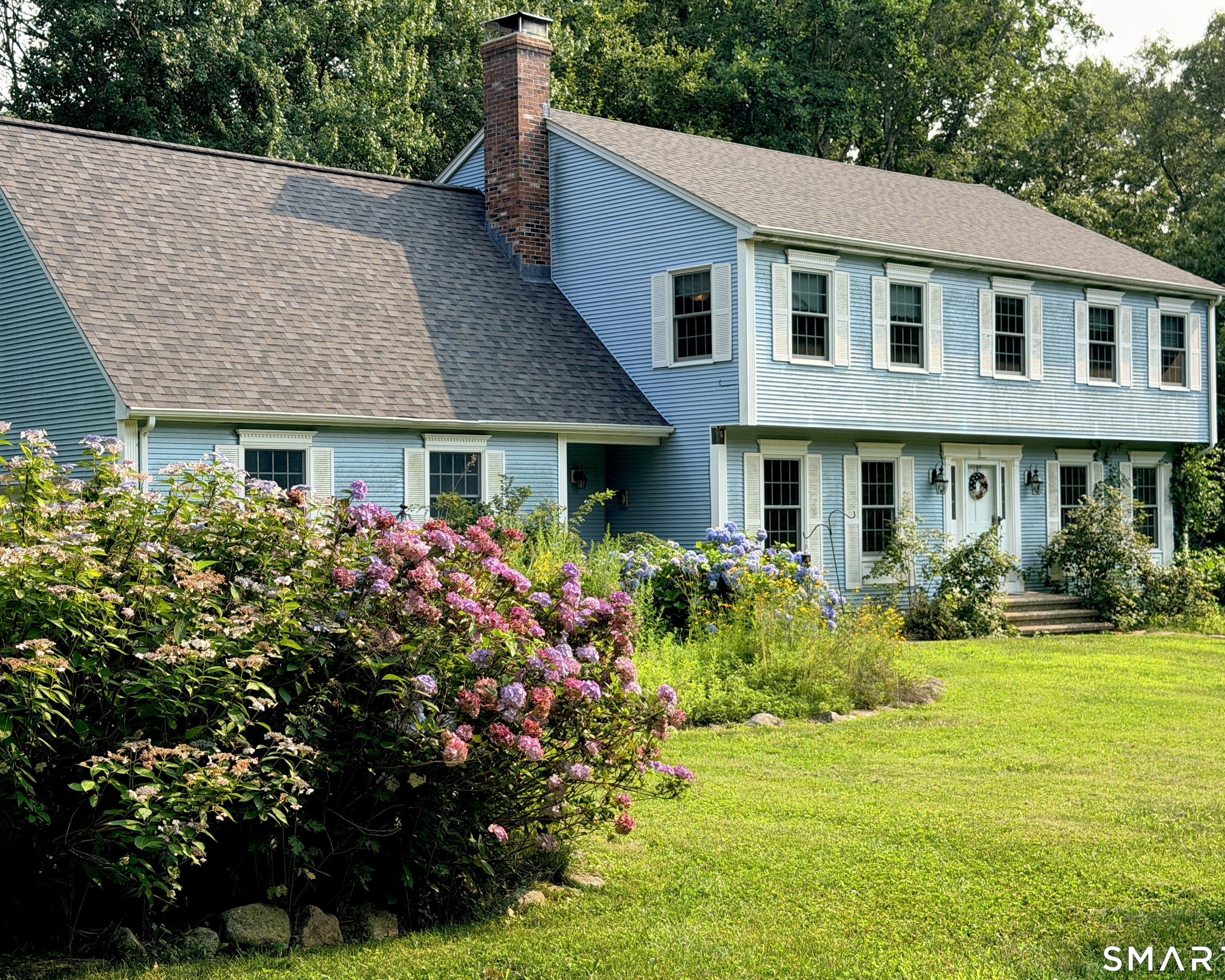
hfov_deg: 36.6
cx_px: 635
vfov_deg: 29.7
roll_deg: +0.7
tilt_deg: +2.2
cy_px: 481
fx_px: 1849
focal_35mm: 51
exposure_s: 1/1795
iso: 80
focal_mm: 6.76
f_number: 1.78
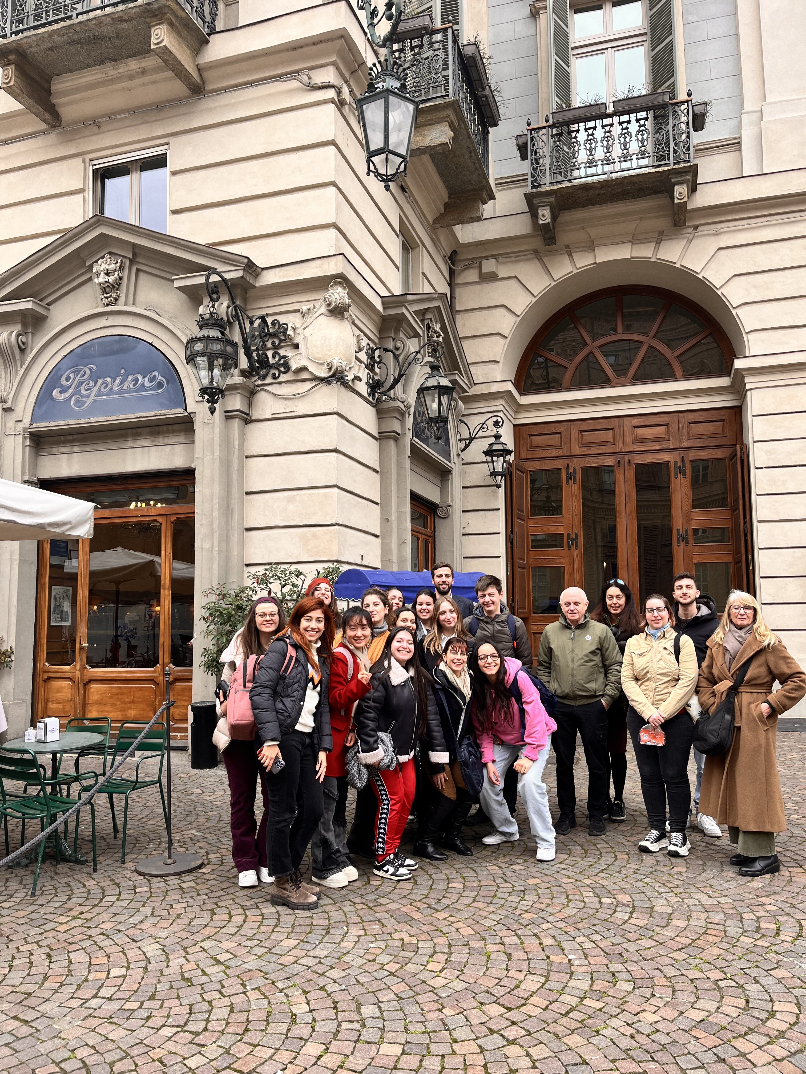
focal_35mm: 26
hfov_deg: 53.1
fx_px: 807
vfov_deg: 67.3
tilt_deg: +6.1
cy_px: 537
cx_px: 403
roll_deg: +0.8
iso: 50
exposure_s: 1/583
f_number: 1.6
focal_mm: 5.1
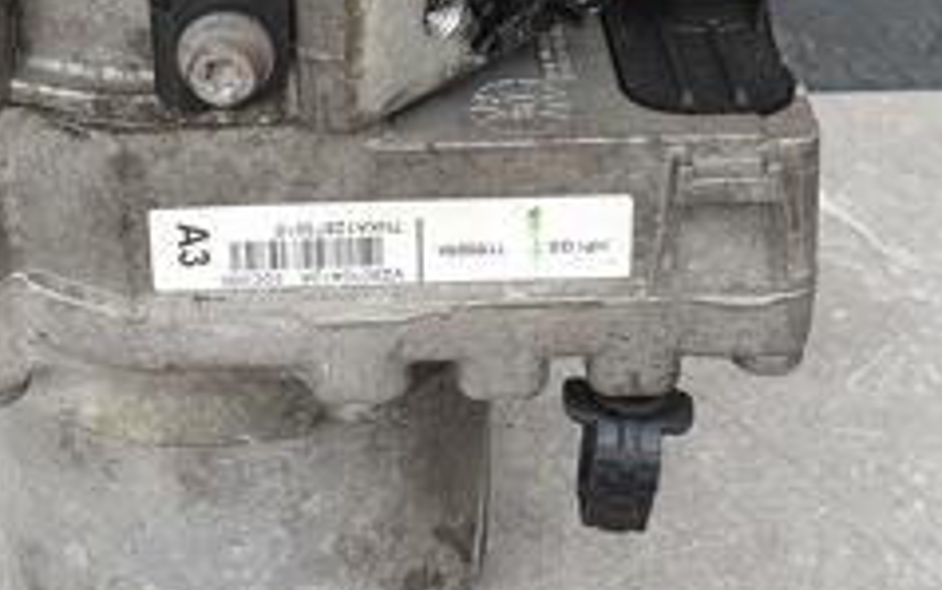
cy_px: 14
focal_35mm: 74
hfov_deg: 27.7
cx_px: 344
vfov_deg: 17.3
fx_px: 1901
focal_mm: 4.32
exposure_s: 1/133
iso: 50
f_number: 2.4
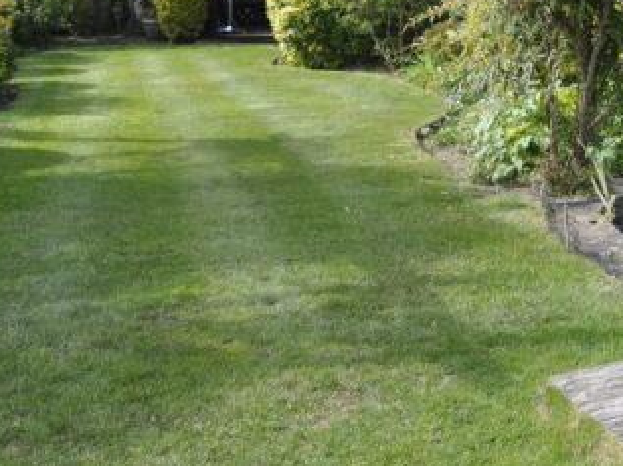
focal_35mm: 54
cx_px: 504
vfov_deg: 26.7
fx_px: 971
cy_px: 116
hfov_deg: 34.4
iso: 200
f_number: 7.1
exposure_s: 1/250
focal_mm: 18
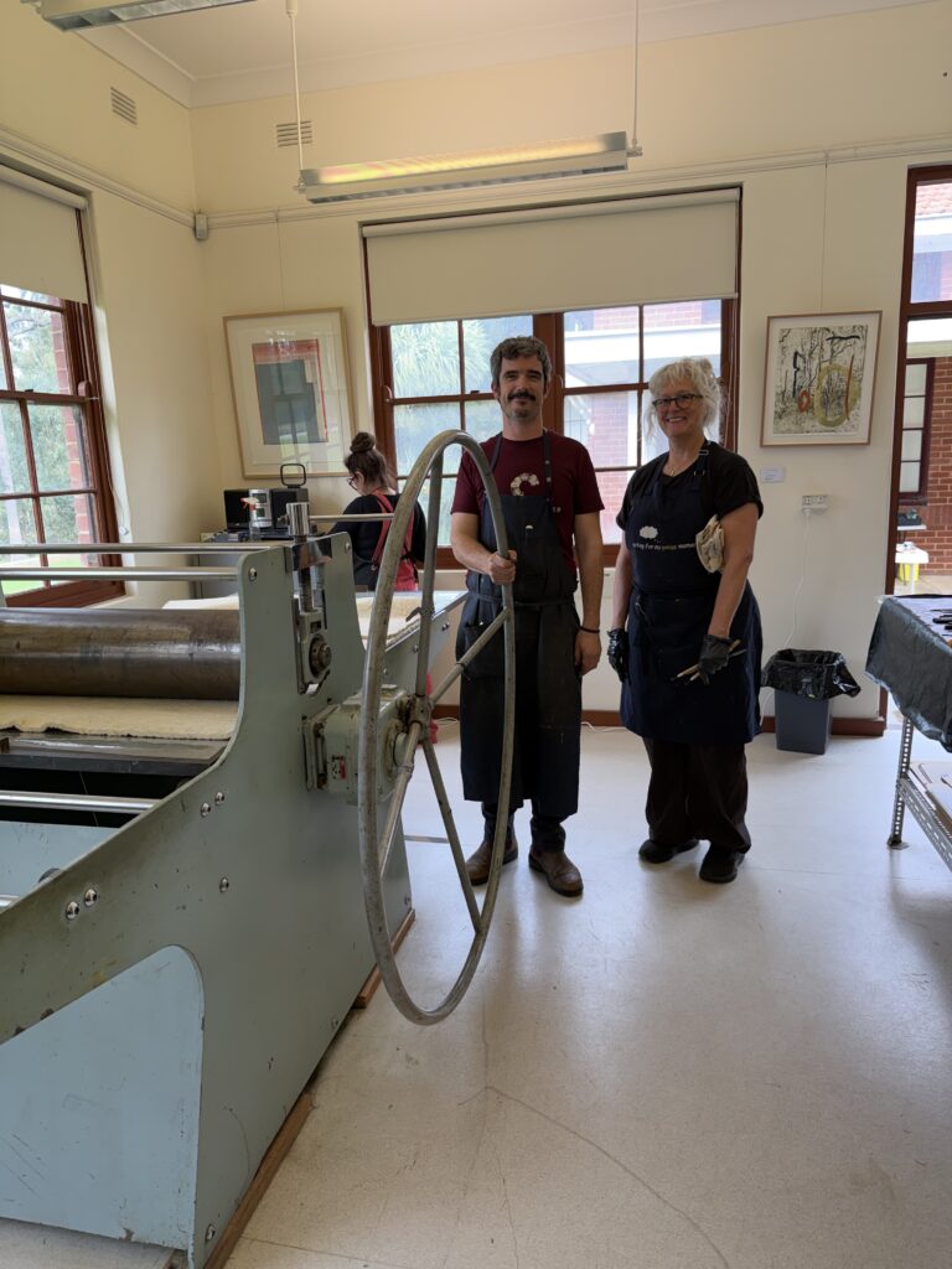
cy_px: 634
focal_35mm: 24
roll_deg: +2.0
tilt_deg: -10.5
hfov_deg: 56.8
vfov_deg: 71.6
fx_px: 880
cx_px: 476
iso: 64
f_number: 1.78
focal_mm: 6.76
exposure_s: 1/180
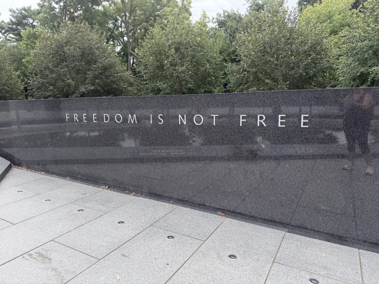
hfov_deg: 71.6
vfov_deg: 56.8
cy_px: 142
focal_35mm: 24
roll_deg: +1.2
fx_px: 263
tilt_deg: -8.4
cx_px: 190
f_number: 1.78
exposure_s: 1/757
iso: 80
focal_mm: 6.76
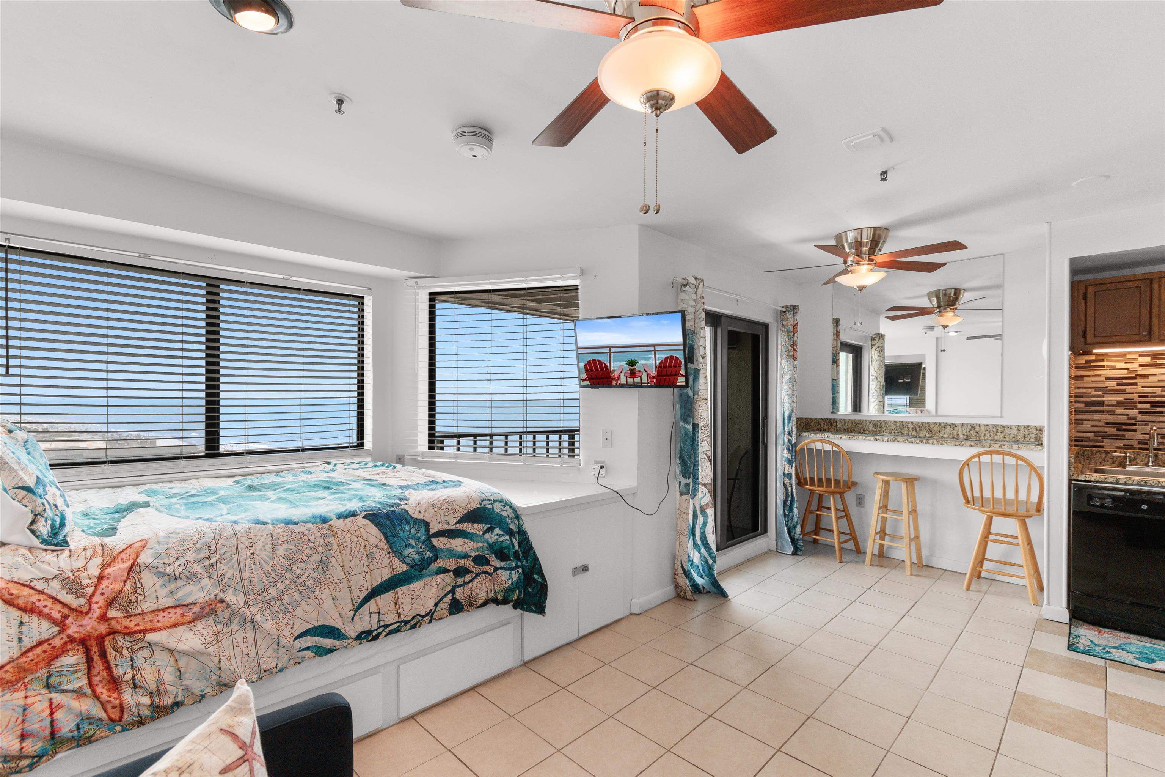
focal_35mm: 15
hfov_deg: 100.4
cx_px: 582
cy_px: 388
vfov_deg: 77.3
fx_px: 485
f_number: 4.5
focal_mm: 10
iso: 100
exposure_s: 1/60
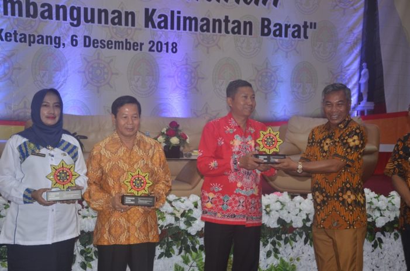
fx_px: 716
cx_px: 205
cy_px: 136
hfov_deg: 32.0
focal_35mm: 63
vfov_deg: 21.5
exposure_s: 1/60
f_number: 4.5
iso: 800
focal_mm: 42
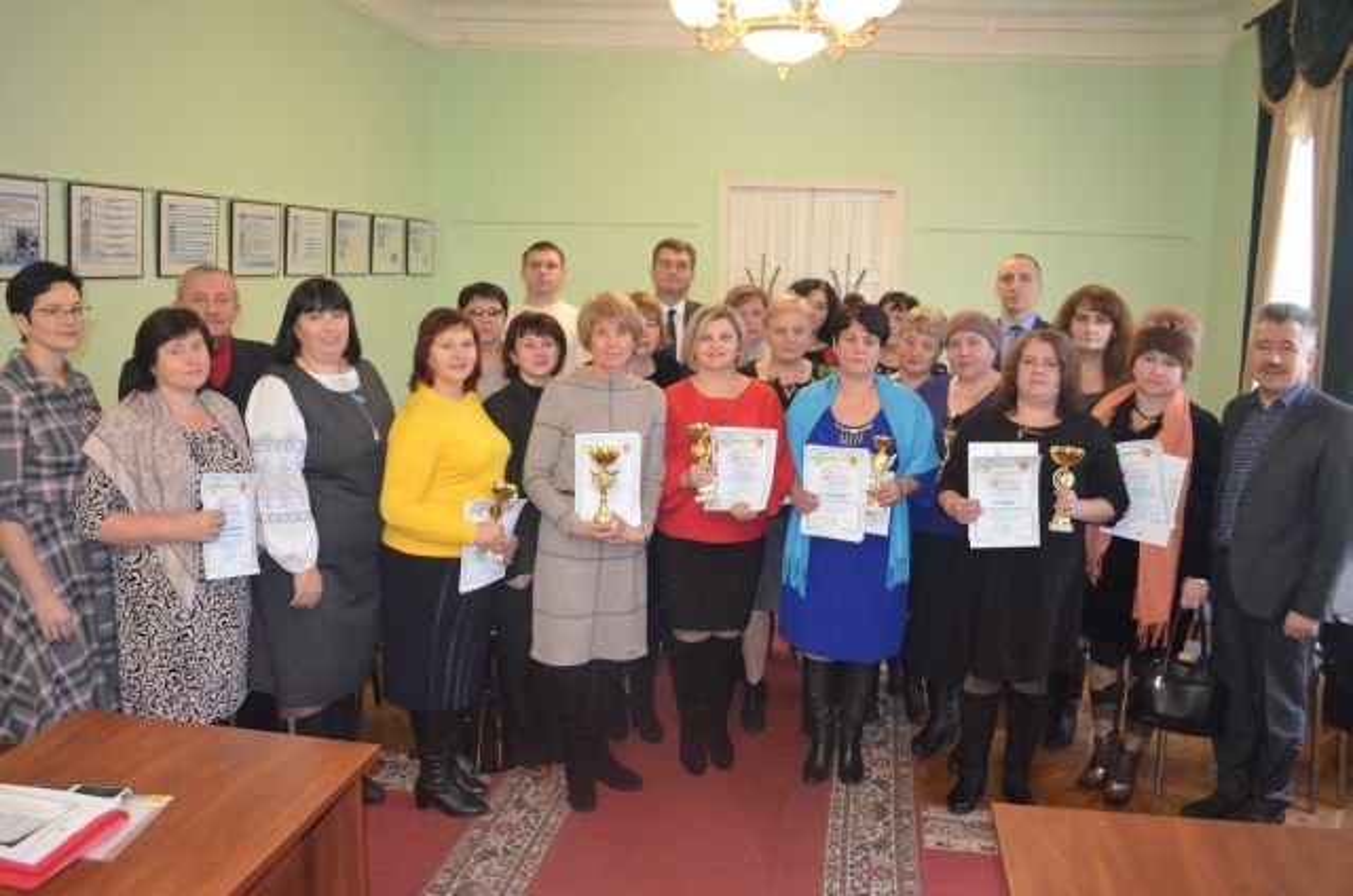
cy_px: 448
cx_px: 676
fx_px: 1125
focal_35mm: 30
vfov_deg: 43.4
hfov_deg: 62.0
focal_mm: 20
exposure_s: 1/60
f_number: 3.8
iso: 3200
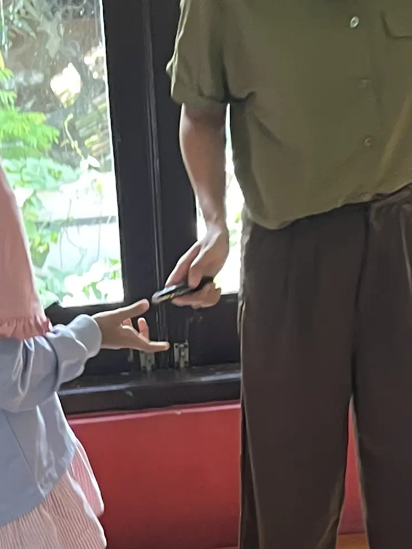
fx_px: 1714
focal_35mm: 108
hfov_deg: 13.7
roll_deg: +2.1
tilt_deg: -38.8
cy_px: 1076
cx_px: 171
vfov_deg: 15.0
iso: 80
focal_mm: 5.1
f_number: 1.6
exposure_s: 1/50
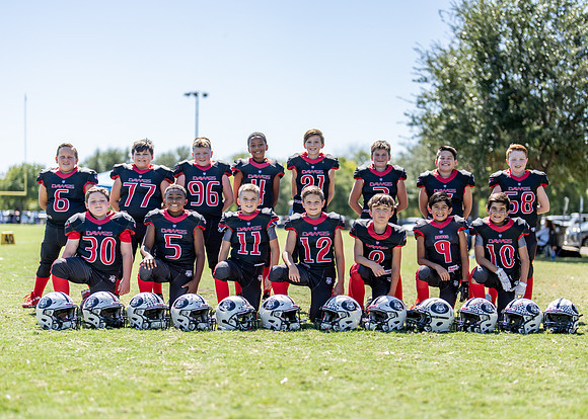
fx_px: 1034
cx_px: 315
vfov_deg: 22.9
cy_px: 243
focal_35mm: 62
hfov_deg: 31.7
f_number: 1.2
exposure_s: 1/5000
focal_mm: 50
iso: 100
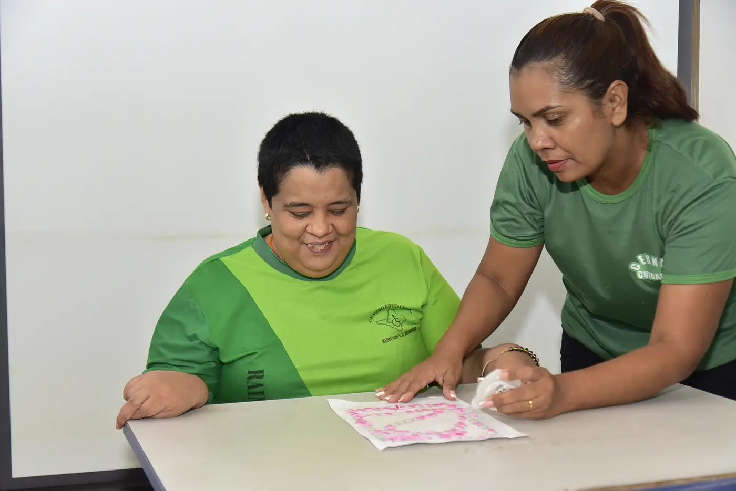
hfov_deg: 39.6
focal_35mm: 50
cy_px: 246
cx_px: 368
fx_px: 1023
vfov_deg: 27.0
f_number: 4.2
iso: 1250
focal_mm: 50
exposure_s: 1/160
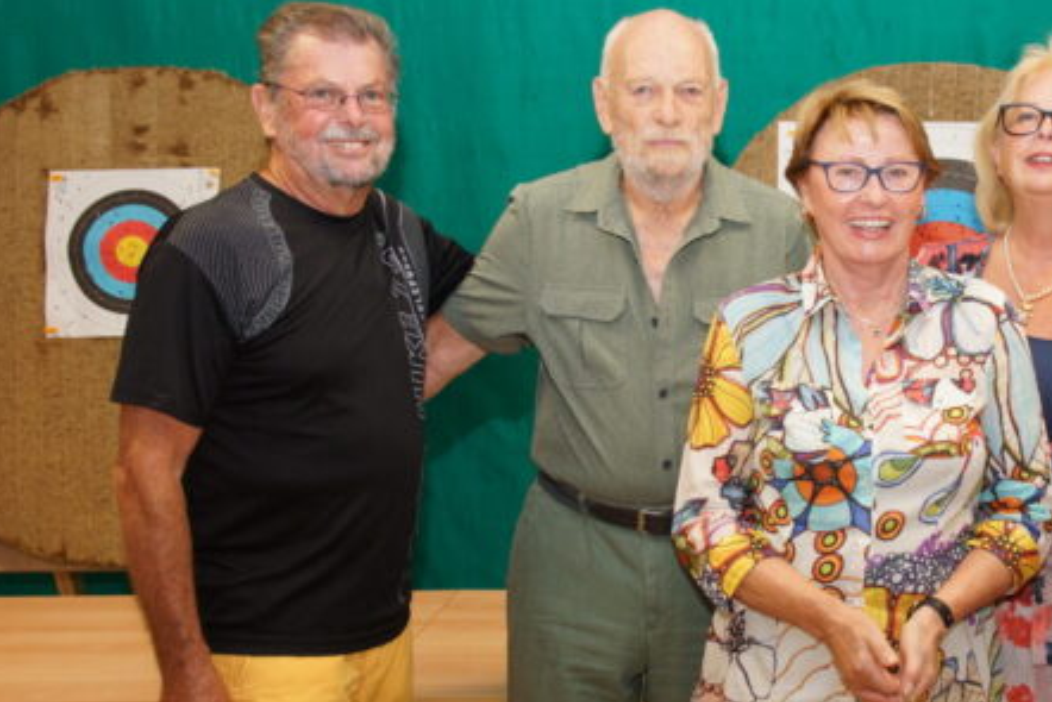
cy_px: 363
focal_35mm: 59
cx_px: 849
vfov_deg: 23.0
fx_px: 1725
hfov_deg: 32.9
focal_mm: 24
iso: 400
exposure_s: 1/60
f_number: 4
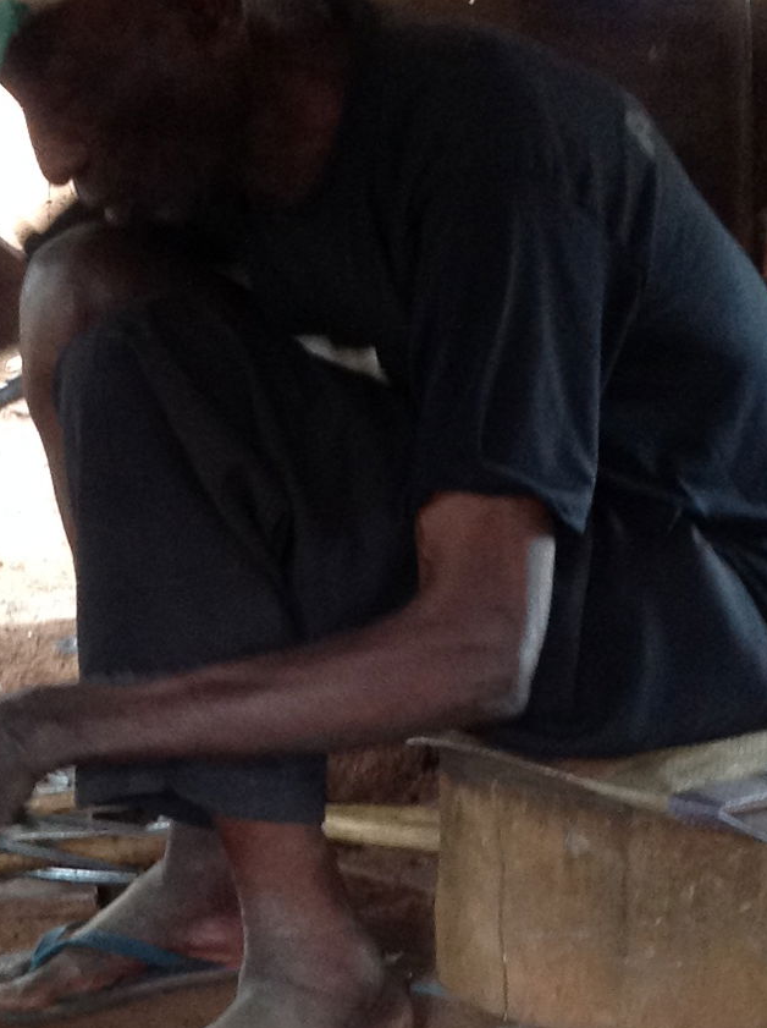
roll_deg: +2.3
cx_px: 11
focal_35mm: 107
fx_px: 3170
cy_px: 1062
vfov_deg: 17.9
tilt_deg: -21.0
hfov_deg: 13.6
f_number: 2.4
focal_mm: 4.28
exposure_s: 1/15
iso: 160
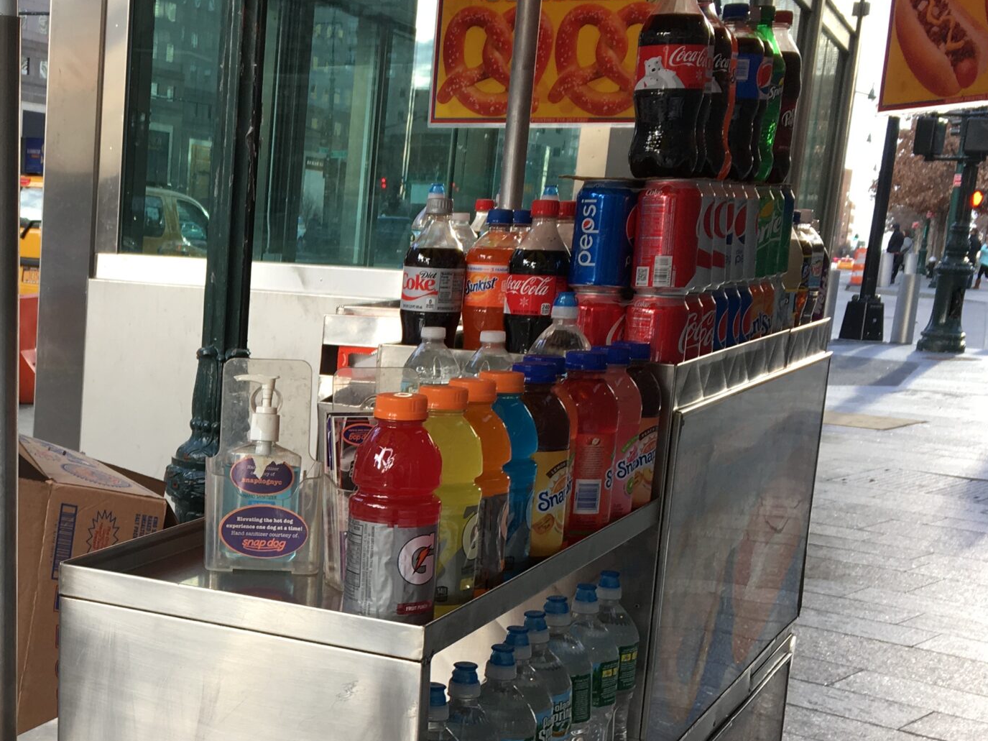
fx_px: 1541
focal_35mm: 54
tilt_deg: -12.3
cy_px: 568
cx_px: 110
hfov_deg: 33.8
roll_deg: -3.0
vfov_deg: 26.6
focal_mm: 4.15
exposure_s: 1/109
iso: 25
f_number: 2.2
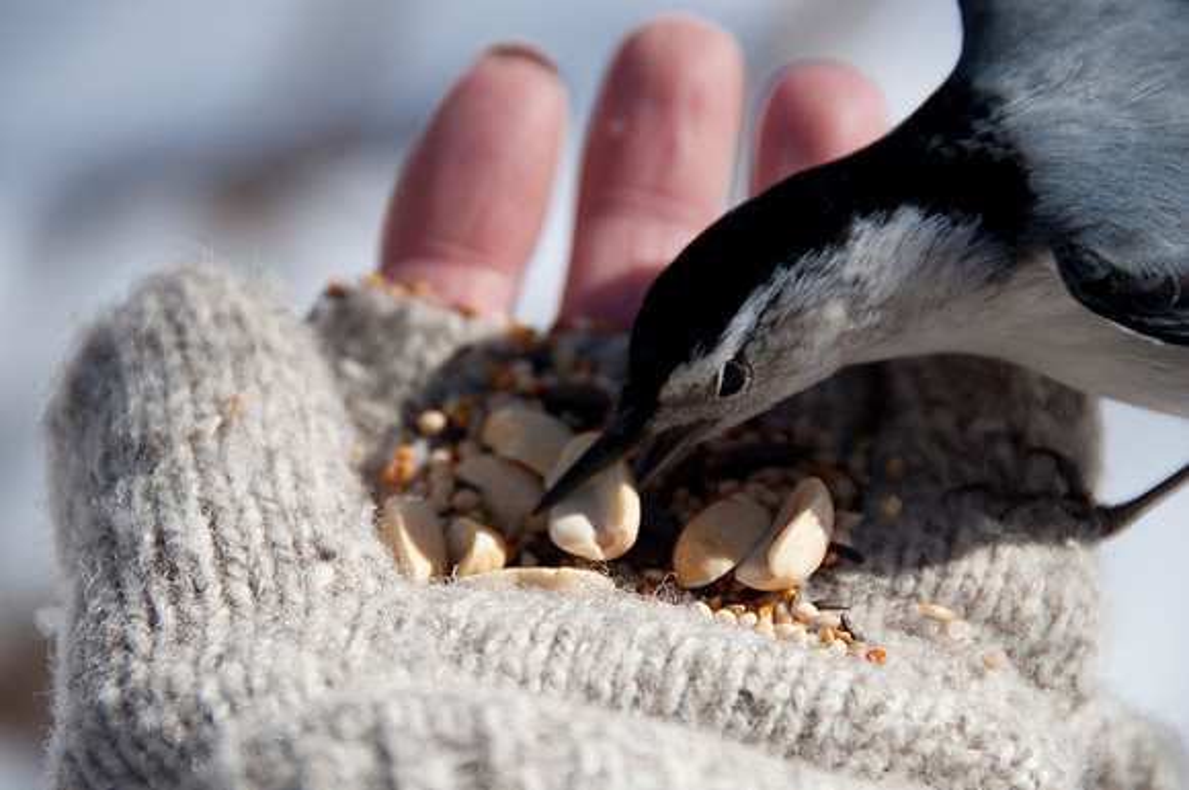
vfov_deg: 5.4
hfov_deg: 8.1
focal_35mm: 255
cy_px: 395
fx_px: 8410
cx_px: 594
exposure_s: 1/640
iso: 200
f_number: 5.6
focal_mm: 170
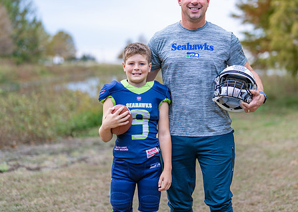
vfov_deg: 20.9
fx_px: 575
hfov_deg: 29.0
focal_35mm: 68
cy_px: 84
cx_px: 181
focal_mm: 50
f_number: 1.2
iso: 100
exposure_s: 1/500
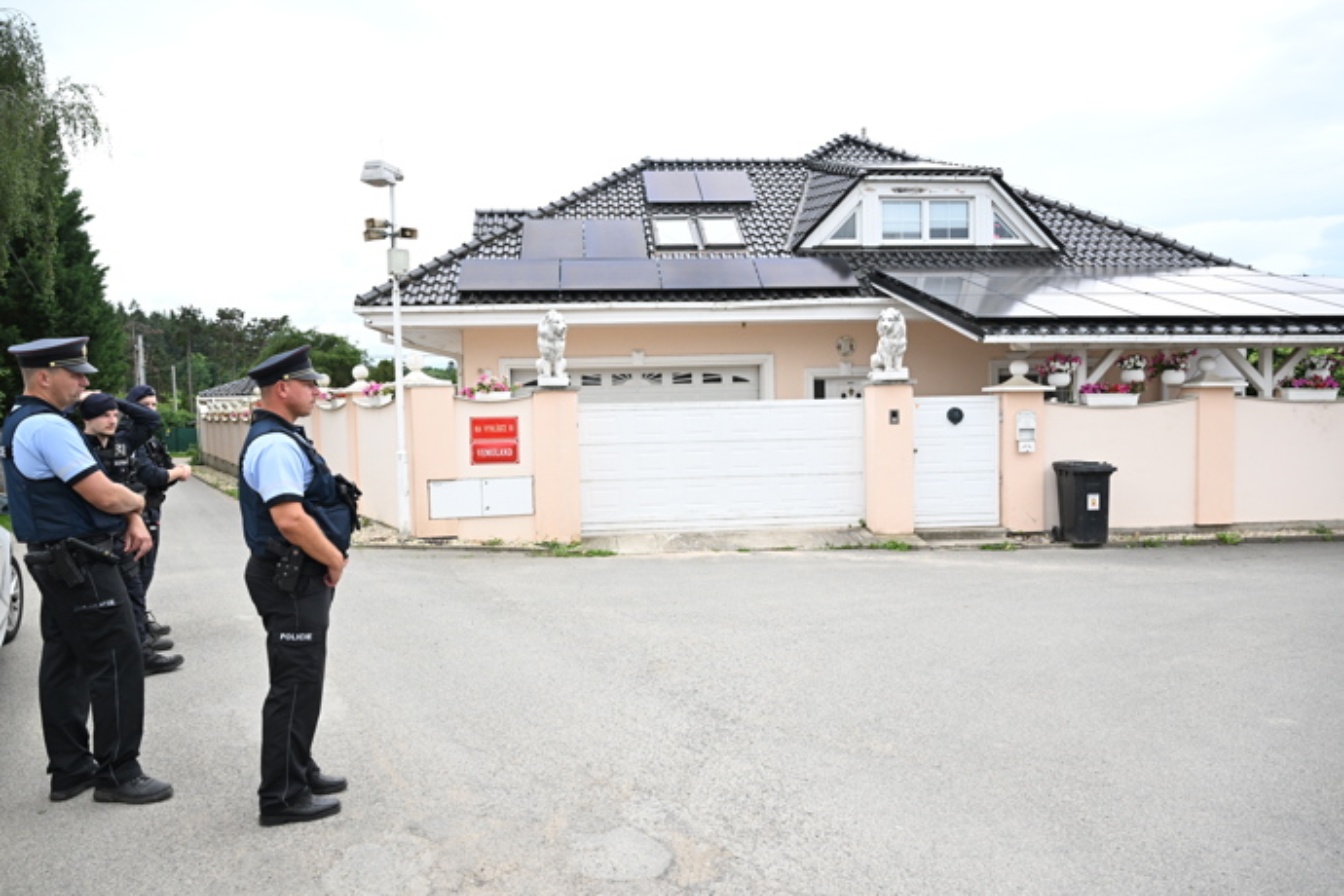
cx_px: 672
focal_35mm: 24
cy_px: 448
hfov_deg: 73.7
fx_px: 896
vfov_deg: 53.1
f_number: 5.6
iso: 1600
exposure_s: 1/2000
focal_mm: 24
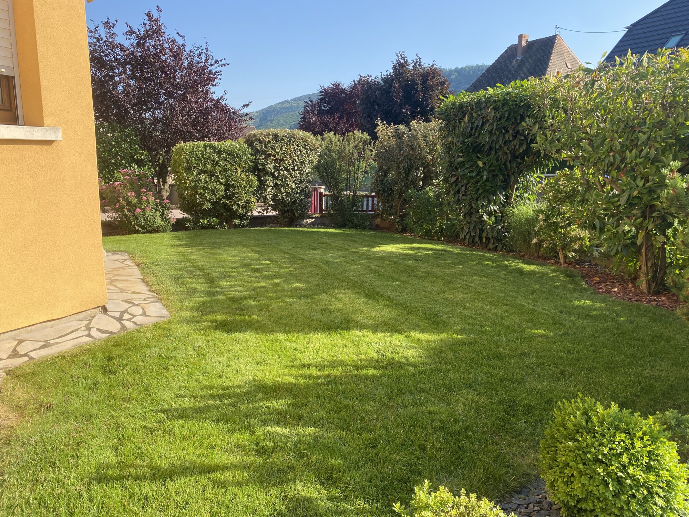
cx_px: 344
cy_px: 258
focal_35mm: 26
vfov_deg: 53.1
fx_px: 518
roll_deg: -0.3
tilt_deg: -8.3
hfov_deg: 67.3
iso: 32
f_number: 1.8
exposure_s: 1/1053
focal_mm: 4.25
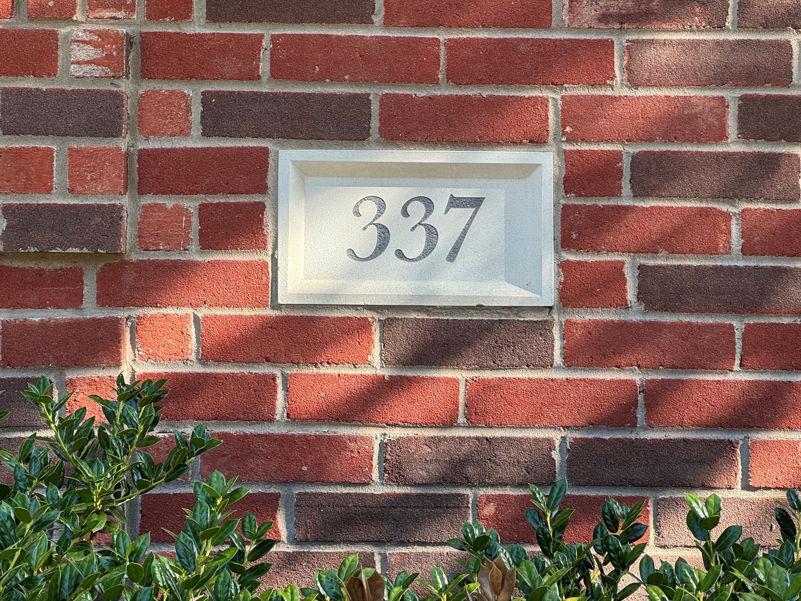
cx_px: 444
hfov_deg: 21.8
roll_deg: +0.1
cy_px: 252
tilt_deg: +5.5
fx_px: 2083
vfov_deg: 16.4
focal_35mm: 90
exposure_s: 1/99
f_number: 2.8
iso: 50
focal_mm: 9
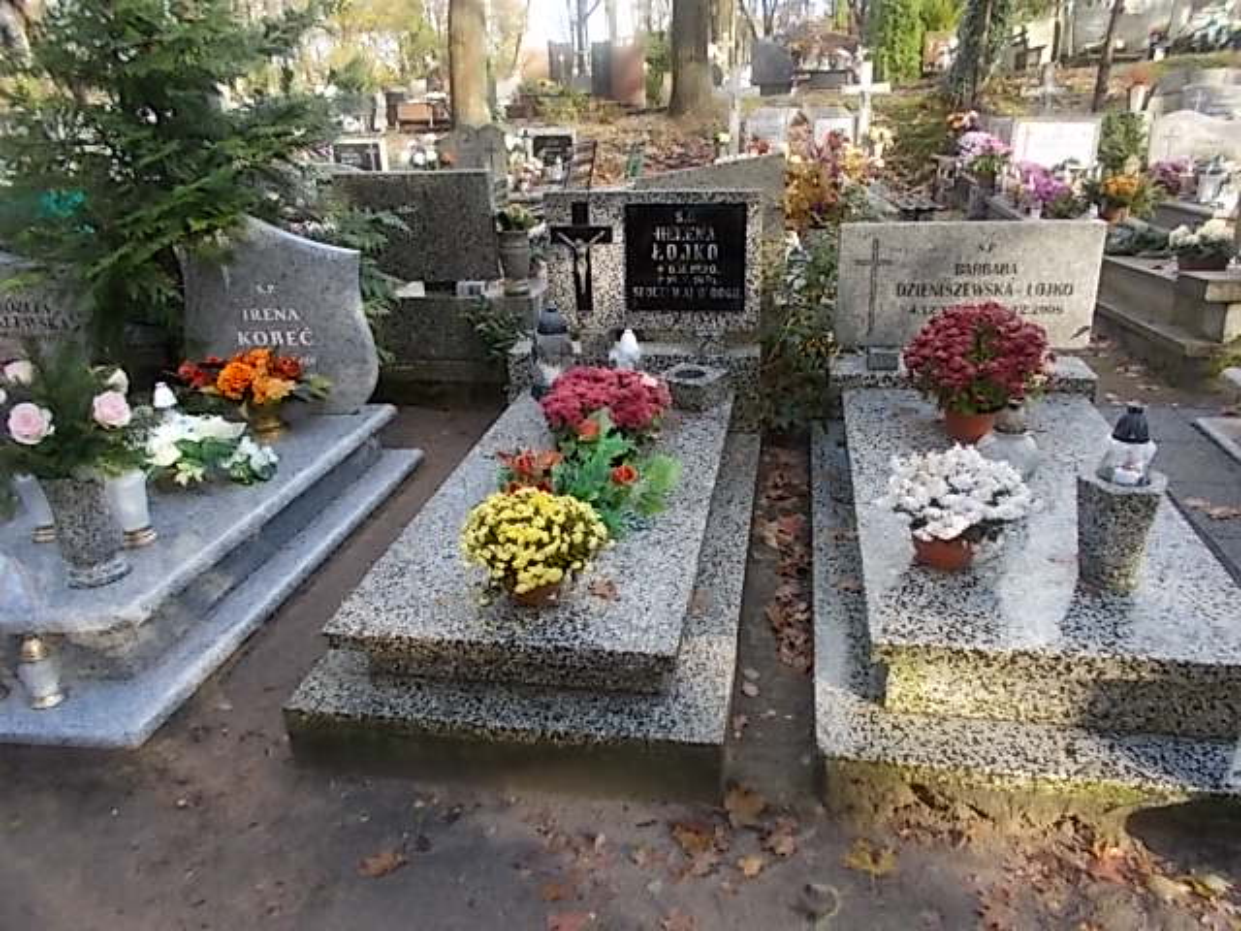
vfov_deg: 53.1
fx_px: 932
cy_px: 466
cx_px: 620
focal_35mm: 26
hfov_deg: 67.3
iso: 80
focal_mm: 4.6
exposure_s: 1/80
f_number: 3.2
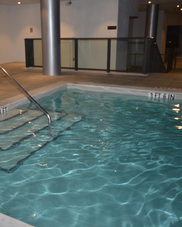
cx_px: 54
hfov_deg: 34.4
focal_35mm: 43
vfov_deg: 42.9
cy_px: 113
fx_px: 290
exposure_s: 1/60
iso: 800
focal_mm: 20
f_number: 5.6
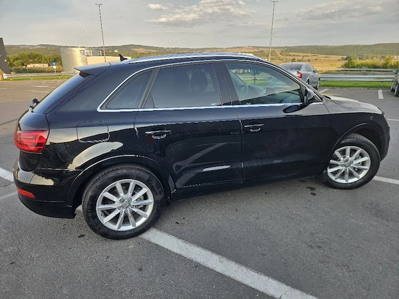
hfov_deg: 73.9
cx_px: 200
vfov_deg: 58.9
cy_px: 150
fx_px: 265
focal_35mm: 23
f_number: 1.8
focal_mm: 5.4
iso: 25
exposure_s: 1/345
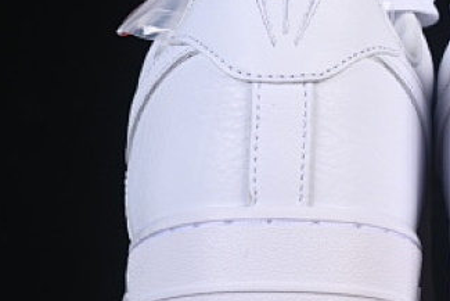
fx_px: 3114
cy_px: 60
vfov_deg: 5.5
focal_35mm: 249
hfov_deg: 8.2
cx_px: 411
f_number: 8
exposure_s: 1/100
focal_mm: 50
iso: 160
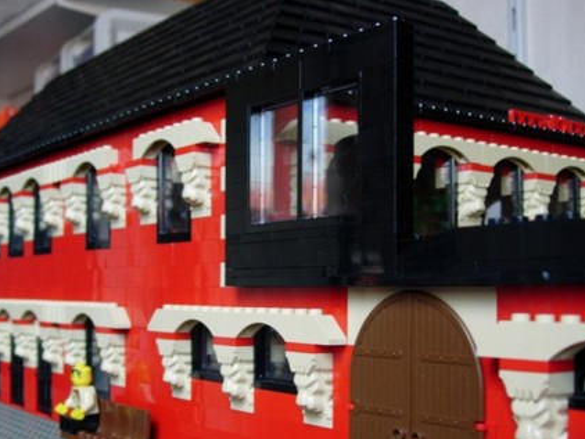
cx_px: 301
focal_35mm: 54
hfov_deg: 35.5
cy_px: 301
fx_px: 913
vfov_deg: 26.9
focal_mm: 7.8
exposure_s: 1/32
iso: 105
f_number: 2.8
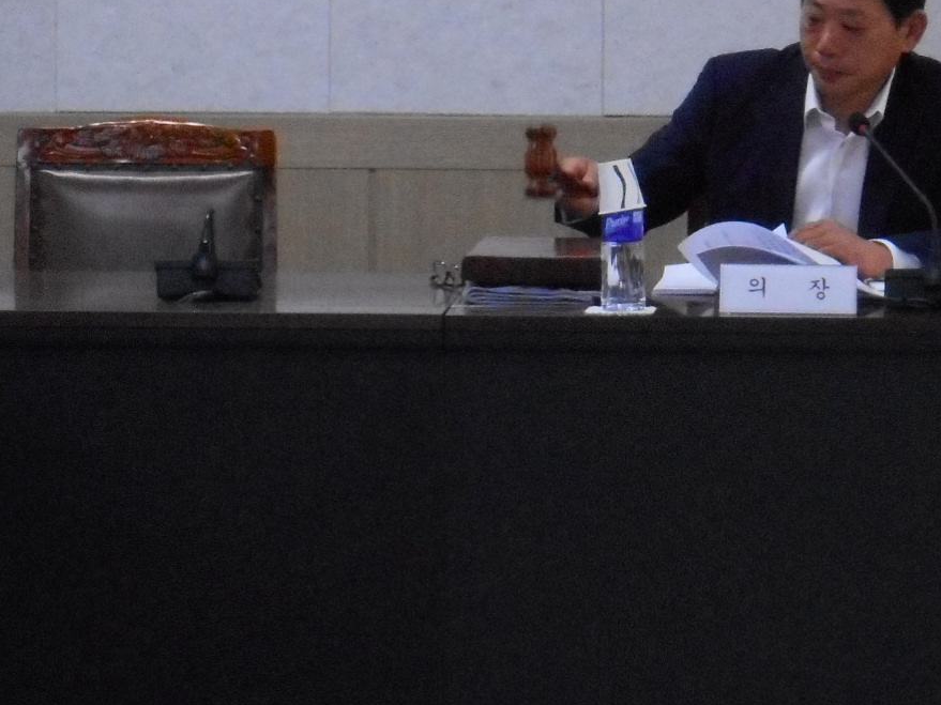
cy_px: 27
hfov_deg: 8.6
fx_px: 6251
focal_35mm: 230
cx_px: 856
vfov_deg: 6.4
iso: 800
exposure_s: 1/50
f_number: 5.6
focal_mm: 15.9
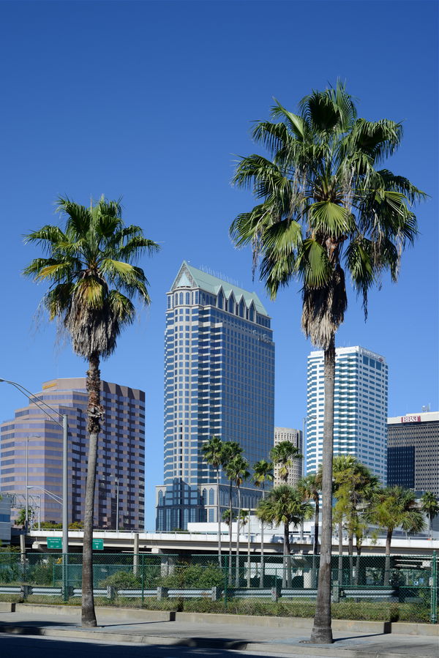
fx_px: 914
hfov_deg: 27.0
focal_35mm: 50
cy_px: 329
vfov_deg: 39.6
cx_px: 220
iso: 100
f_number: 18
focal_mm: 50
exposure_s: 1/80
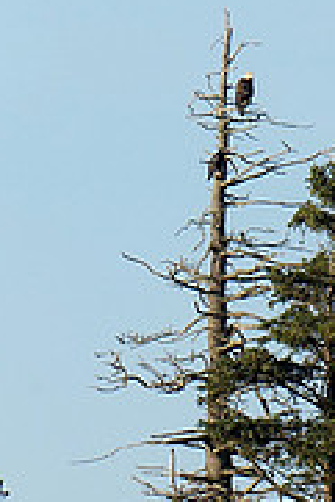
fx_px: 10936
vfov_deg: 2.6
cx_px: 400
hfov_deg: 1.8
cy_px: 474
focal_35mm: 785
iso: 800
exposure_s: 1/1000
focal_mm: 210
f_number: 10
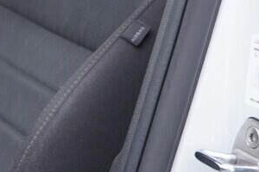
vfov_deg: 7.9
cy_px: -44
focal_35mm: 173
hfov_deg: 10.5
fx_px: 1245
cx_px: -324
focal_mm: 24
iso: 125
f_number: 2.8
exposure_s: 1/40
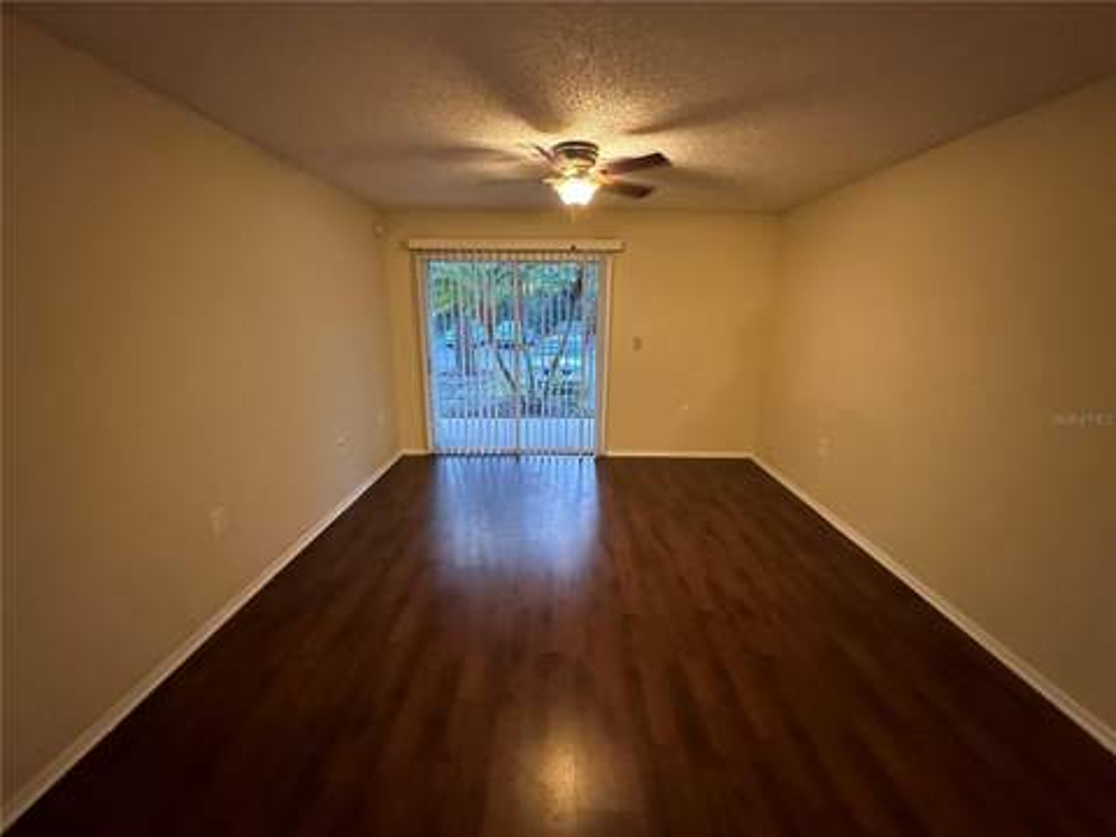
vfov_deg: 85.7
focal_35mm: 14
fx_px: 451
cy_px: 418
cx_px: 558
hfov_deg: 102.1
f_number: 2.2
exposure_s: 1/60
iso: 1250
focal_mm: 2.22
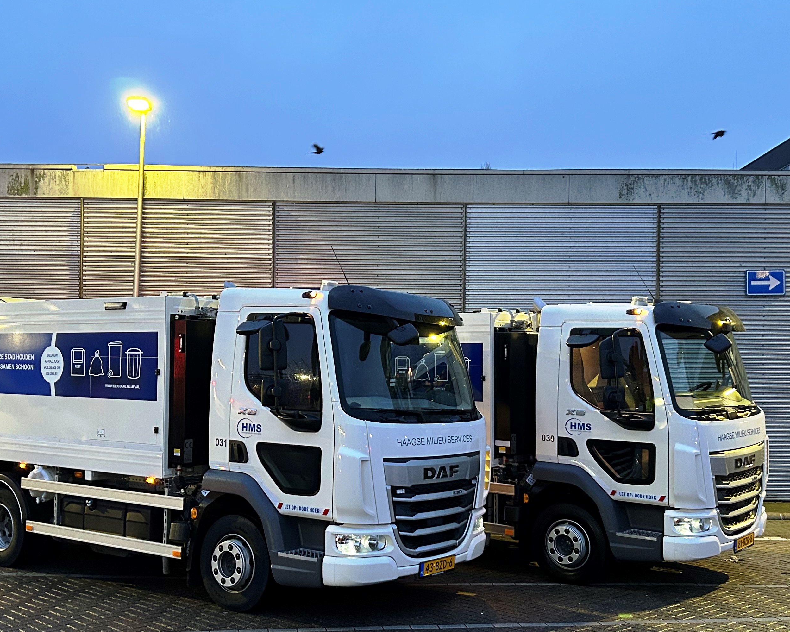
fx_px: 959
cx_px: 392
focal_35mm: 41
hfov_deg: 44.8
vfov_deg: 36.4
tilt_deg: -0.4
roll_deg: +0.3
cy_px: 360
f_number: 1.5
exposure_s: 1/36
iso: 500
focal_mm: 5.7
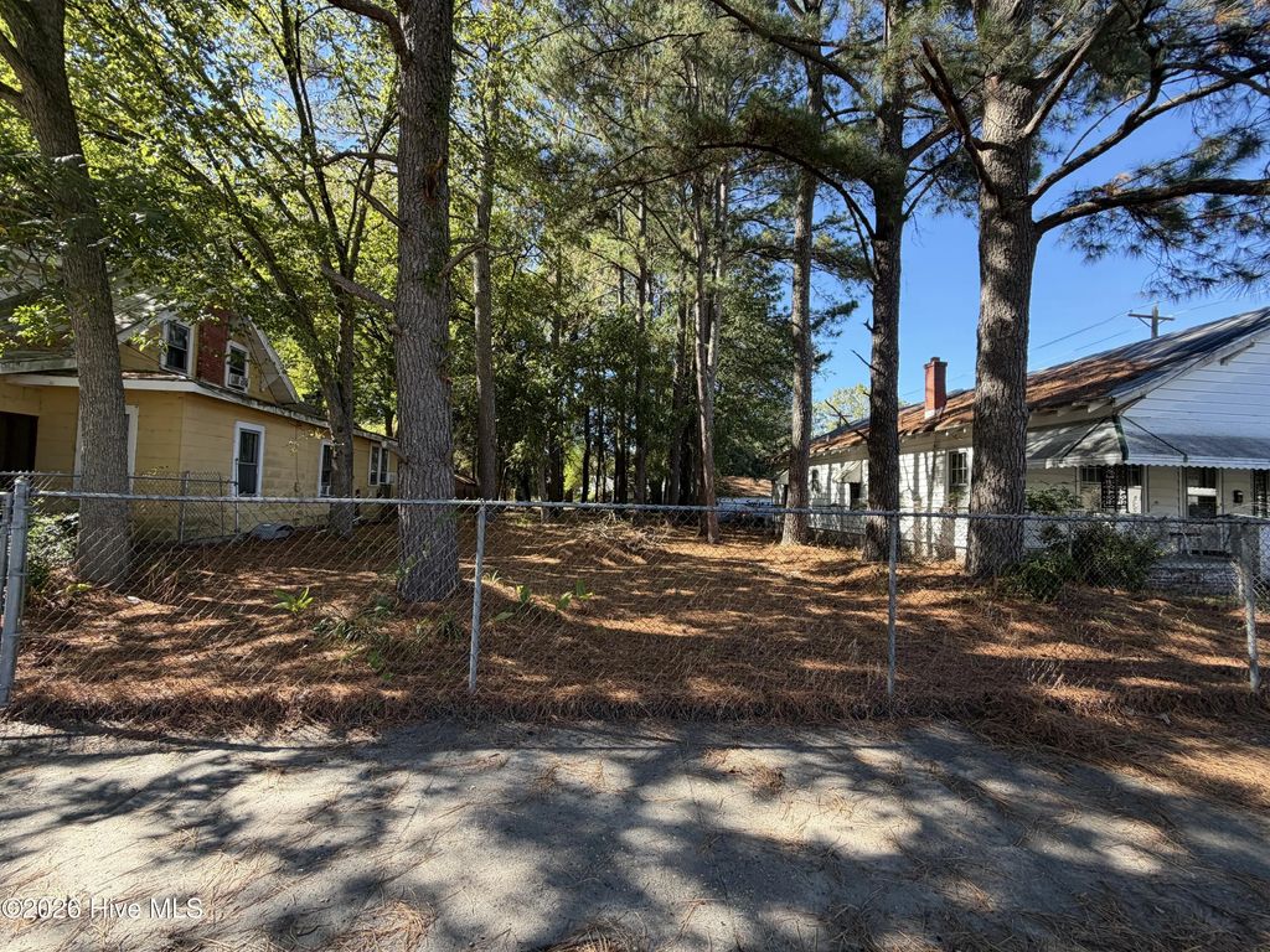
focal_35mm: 14
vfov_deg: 85.7
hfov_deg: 102.1
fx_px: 514
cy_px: 476
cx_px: 635
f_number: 2.2
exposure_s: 1/181
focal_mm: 2.22
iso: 50
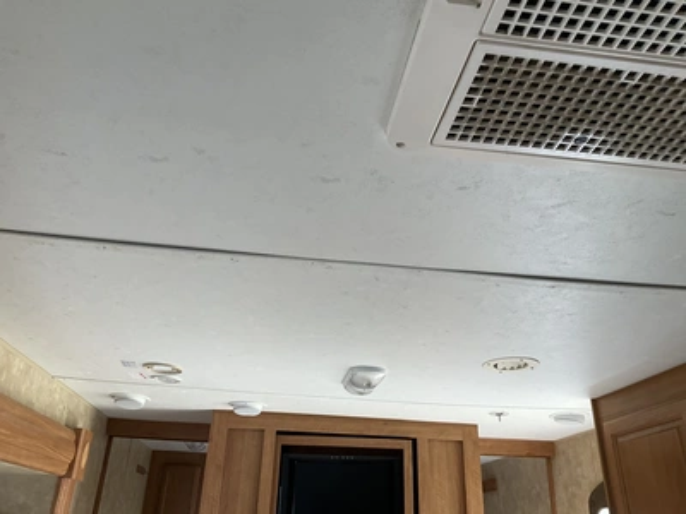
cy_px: 257
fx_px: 575
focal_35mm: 29
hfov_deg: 61.7
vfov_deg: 48.2
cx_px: 343
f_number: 1.8
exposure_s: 1/122
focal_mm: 3
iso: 64
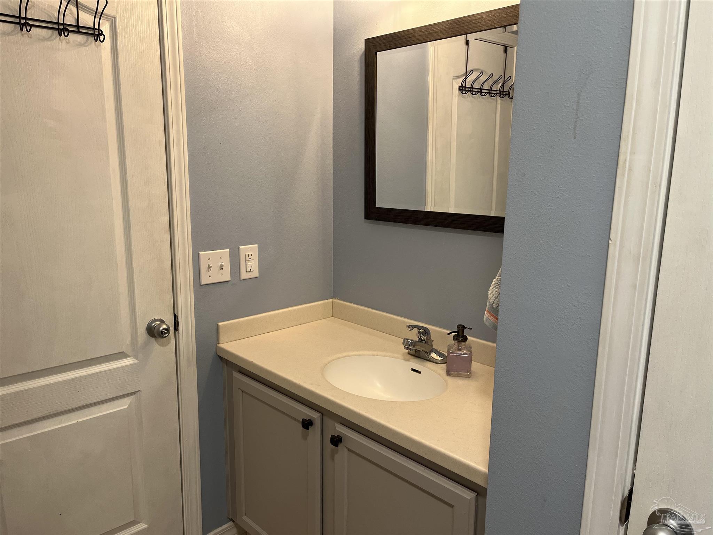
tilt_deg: -12.0
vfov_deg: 53.1
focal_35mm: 26
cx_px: 356
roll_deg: -1.2
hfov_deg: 67.3
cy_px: 268
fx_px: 536
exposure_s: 1/120
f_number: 1.6
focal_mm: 5.1
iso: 125
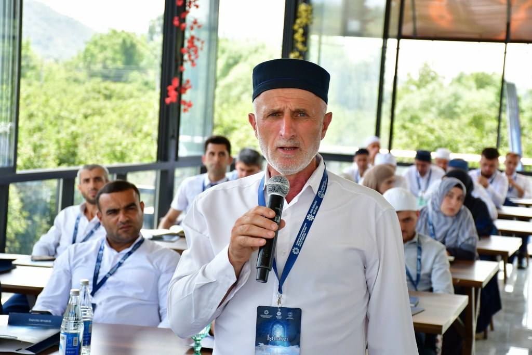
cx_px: 266
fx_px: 1374
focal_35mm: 93
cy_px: 178
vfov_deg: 14.7
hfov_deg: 21.9
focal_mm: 62
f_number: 5.6
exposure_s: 1/500
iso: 640
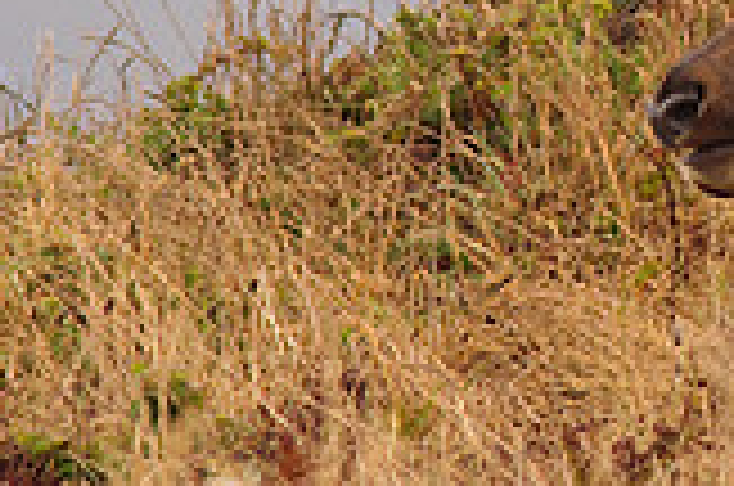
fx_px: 43486
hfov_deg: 1.0
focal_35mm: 2137
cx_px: 784
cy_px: -47
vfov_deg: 0.6
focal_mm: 400
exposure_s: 1/160
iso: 500
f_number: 8
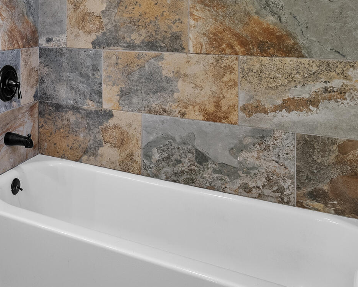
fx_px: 424
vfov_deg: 35.1
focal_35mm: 40
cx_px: -19
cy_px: 28
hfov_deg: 39.1
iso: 400
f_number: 11
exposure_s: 1/1.67
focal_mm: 16
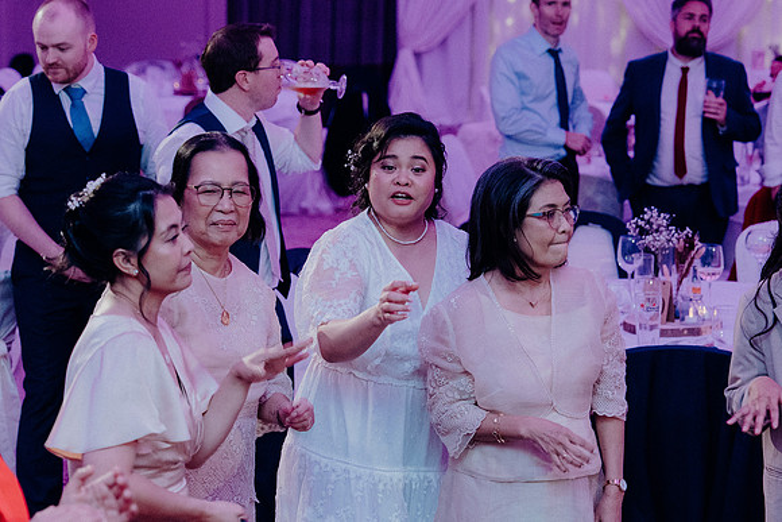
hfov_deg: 20.0
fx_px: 2216
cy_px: 261
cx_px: 391
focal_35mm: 102
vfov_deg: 13.4
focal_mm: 68
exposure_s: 1/160
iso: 3200
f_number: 3.5
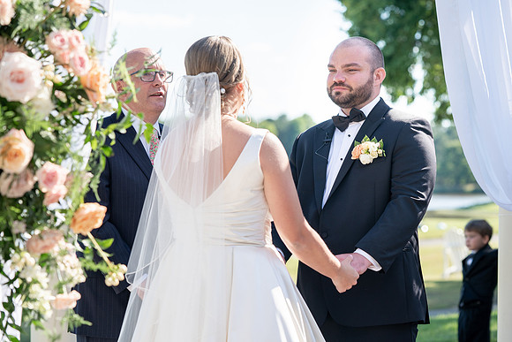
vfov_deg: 13.1
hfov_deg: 19.5
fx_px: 1489
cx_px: 279
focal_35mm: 105
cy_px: 179
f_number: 4
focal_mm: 95
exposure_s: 1/400
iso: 100
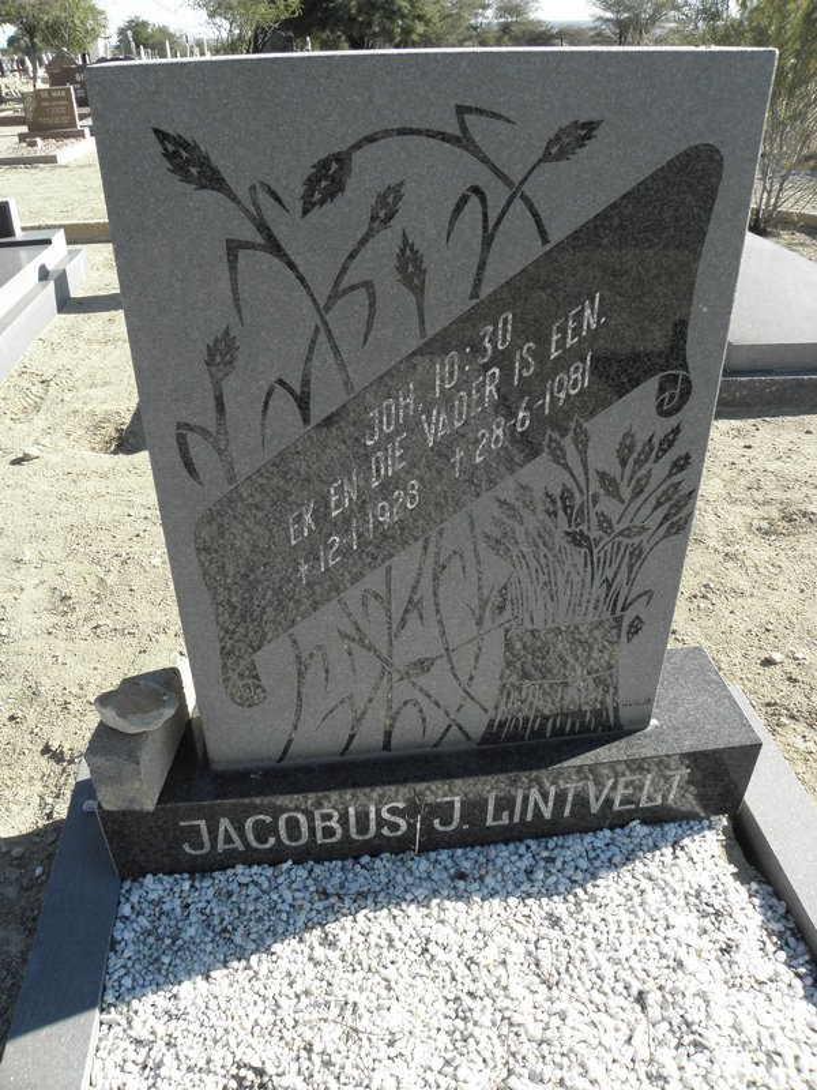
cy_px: 545
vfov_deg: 65.3
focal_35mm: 27
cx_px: 408
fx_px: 850
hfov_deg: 51.4
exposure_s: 1/125
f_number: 5.6
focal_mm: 4.83
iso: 64
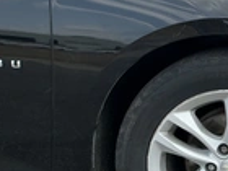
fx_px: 527
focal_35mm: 80
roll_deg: -1.4
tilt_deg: -10.9
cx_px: 309
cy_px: 99
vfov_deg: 18.4
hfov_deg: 21.6
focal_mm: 3
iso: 25
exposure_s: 1/869
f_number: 1.8
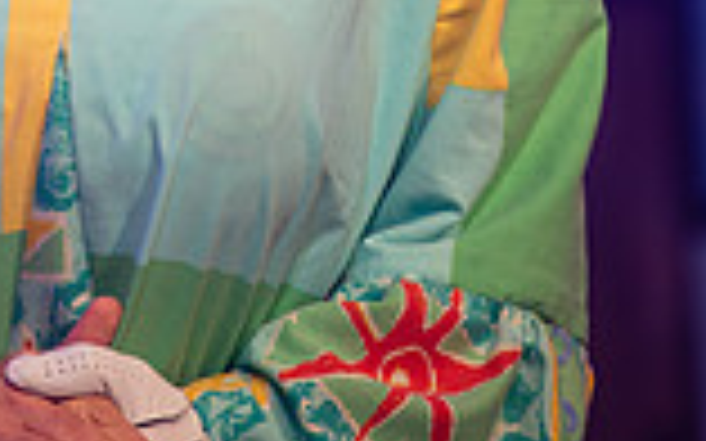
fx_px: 11213
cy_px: -504
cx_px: 65
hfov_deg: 3.6
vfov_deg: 2.2
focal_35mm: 583
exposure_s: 1/320
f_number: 2.8
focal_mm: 200
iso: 1000
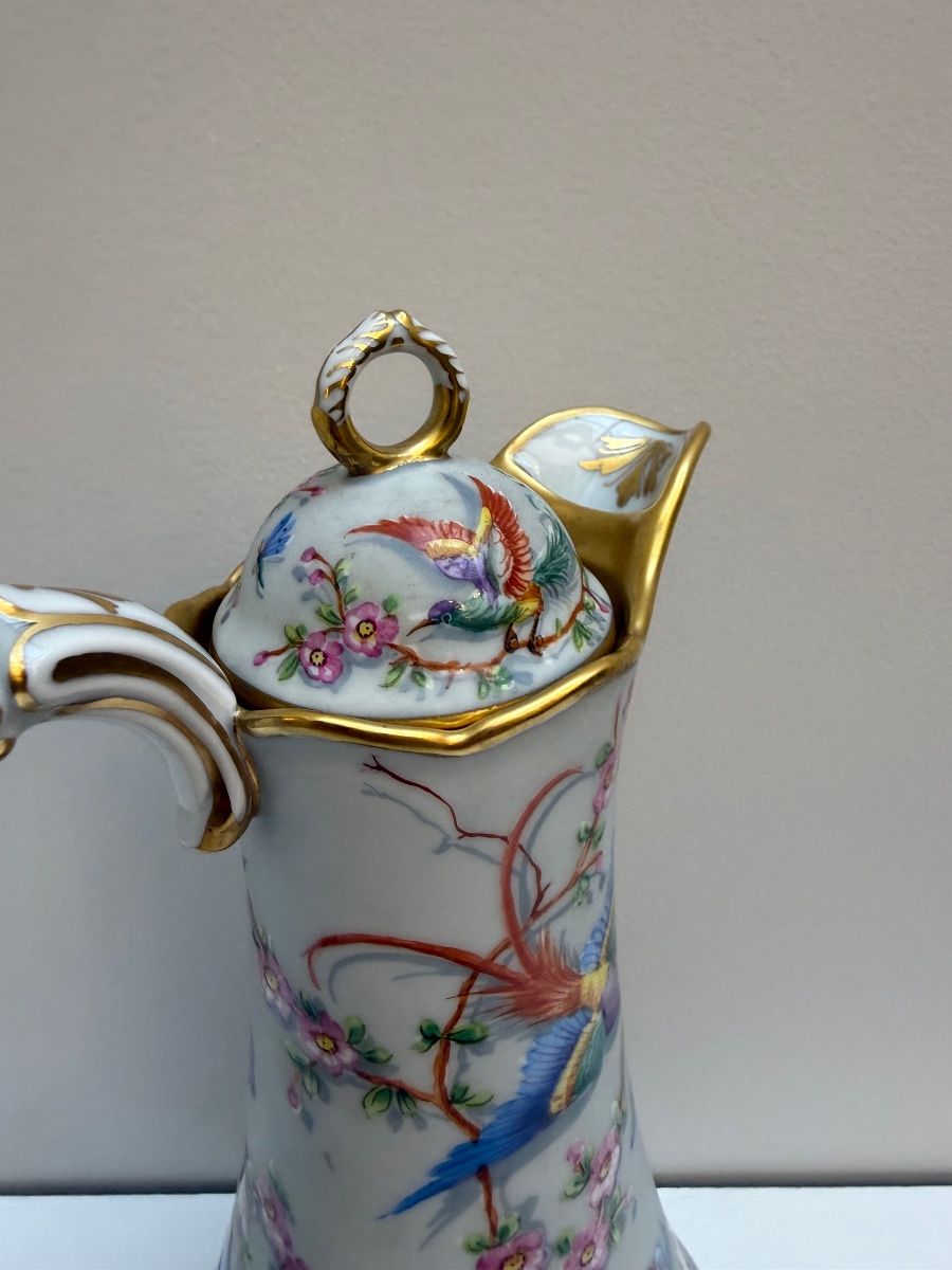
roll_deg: -0.2
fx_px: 880
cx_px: 476
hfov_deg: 56.8
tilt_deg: -21.5
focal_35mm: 24
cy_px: 635
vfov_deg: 71.6
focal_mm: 2.22
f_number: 2.2
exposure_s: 1/100
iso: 125
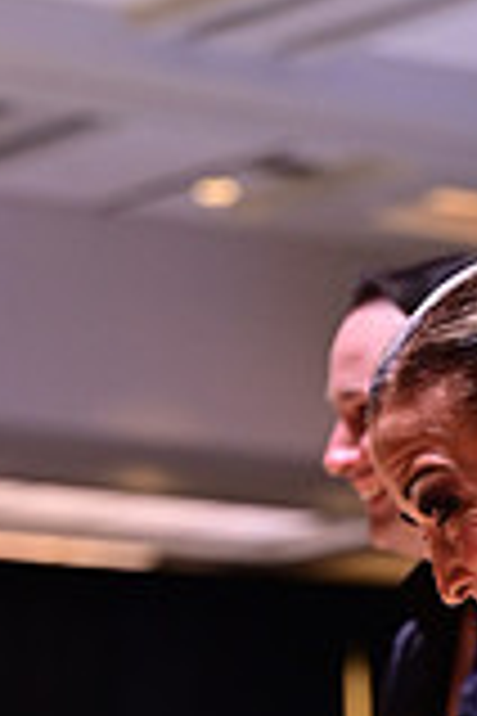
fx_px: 5088
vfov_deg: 7.8
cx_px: 616
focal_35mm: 256
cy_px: 1225
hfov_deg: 5.3
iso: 1600
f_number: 3.5
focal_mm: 70
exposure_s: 1/250
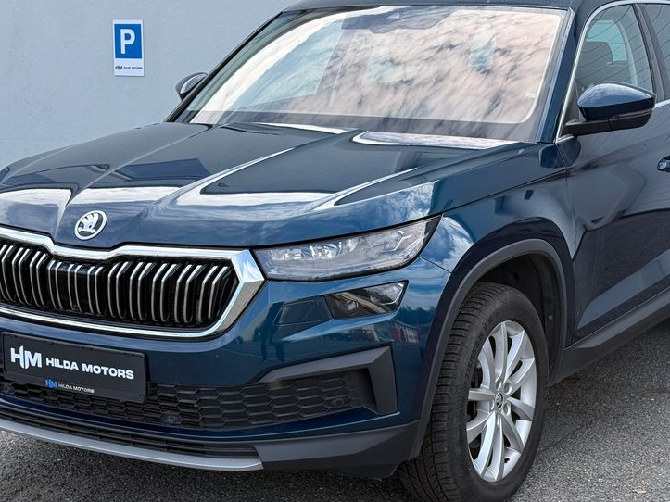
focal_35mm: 68
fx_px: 1316
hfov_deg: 28.5
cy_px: 270
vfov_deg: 21.6
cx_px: 390
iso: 80
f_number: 1.78
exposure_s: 1/917
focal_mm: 6.76
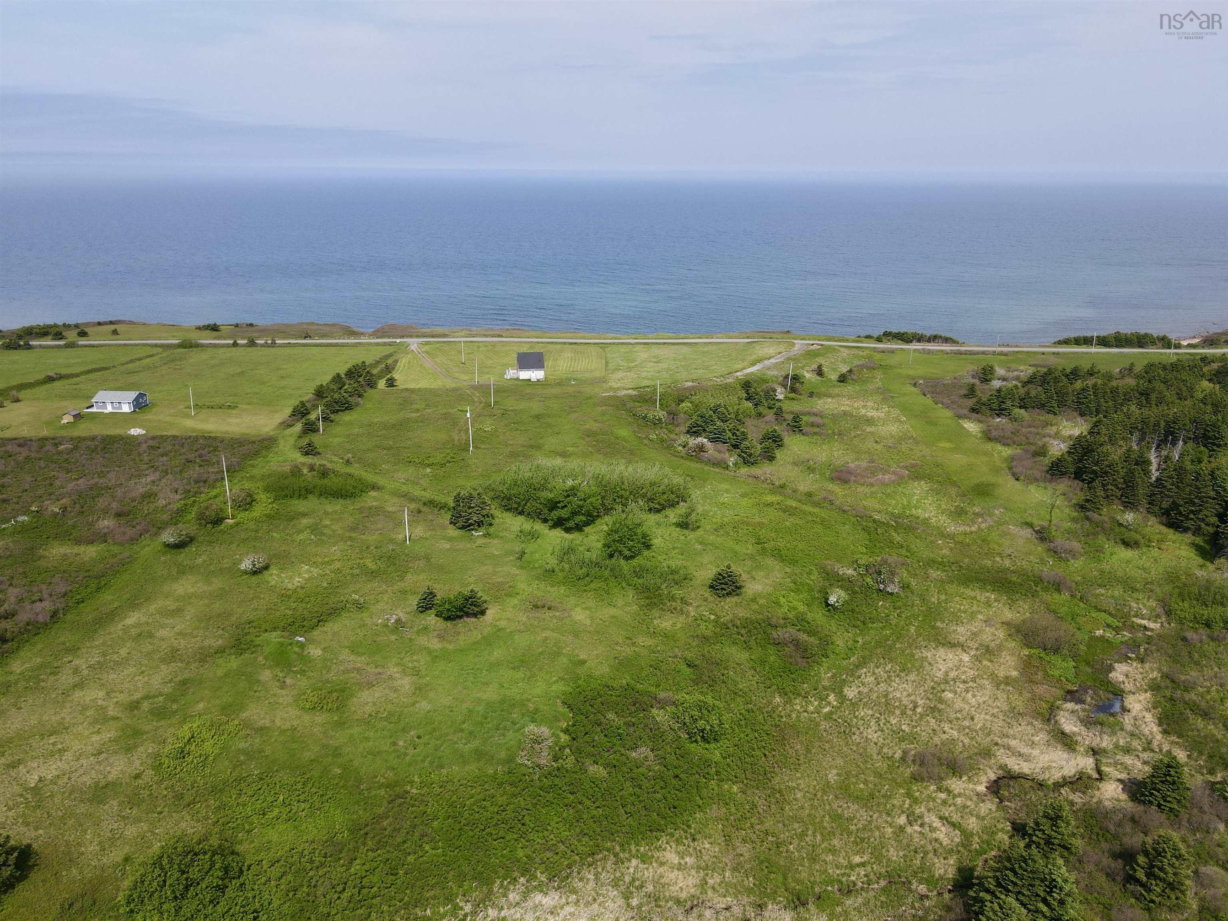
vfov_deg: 56.8
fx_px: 851
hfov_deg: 71.6
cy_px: 460
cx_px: 614
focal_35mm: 24
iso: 100
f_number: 2.8
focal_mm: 4.5
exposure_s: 1/800
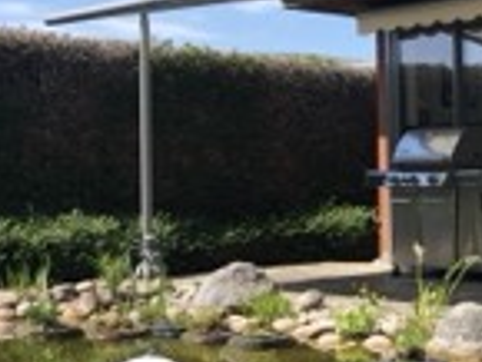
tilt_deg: +0.3
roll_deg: +0.1
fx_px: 1073
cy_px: 173
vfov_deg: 19.2
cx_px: 529
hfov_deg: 23.7
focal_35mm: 77
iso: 20
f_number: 1.8
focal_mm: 4
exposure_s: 1/923
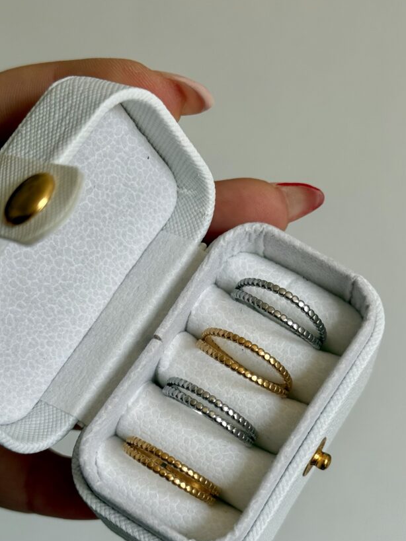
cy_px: 313
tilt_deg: -11.6
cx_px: 222
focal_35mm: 60
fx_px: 939
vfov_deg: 32.1
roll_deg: -4.7
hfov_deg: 24.4
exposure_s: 1/180
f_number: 1.78
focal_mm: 6.76
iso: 50
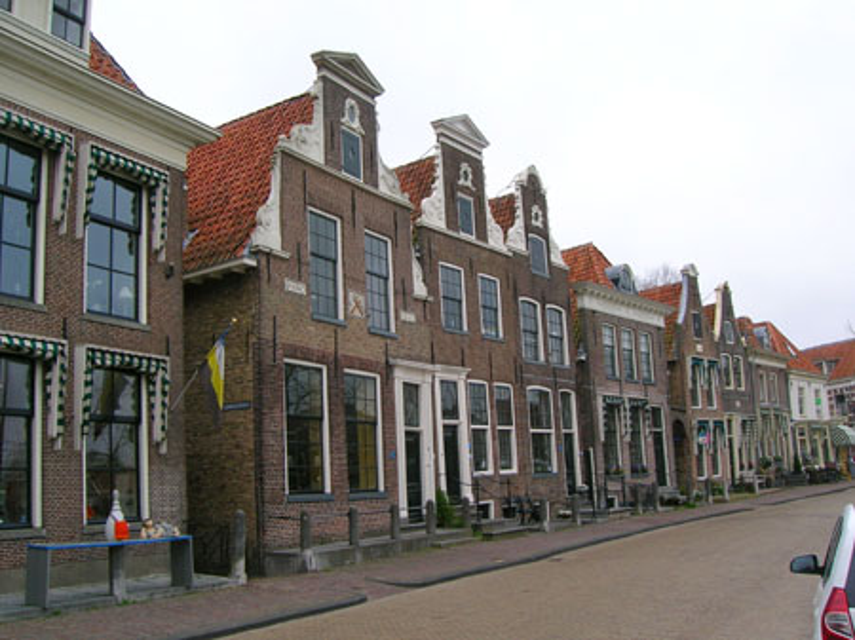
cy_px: 320
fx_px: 839
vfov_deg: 41.8
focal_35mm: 34
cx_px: 428
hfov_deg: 54.0
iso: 50
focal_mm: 5.7
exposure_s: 1/57.7
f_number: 4.9
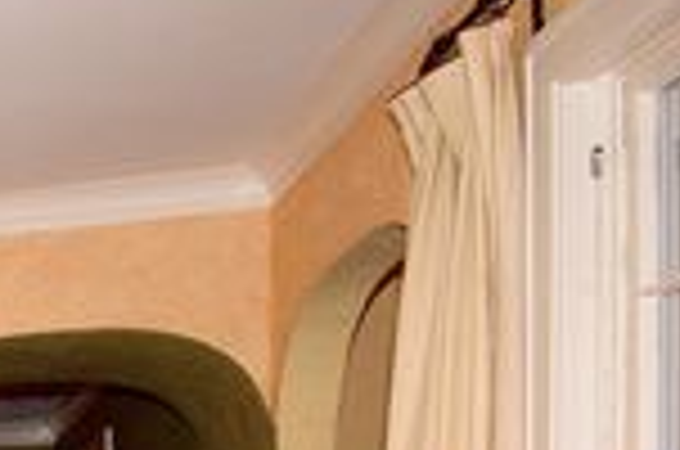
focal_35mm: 70
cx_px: -743
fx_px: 1322
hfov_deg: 17.8
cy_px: 682
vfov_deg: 17.3
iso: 2000
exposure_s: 1/60
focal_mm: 11
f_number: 8
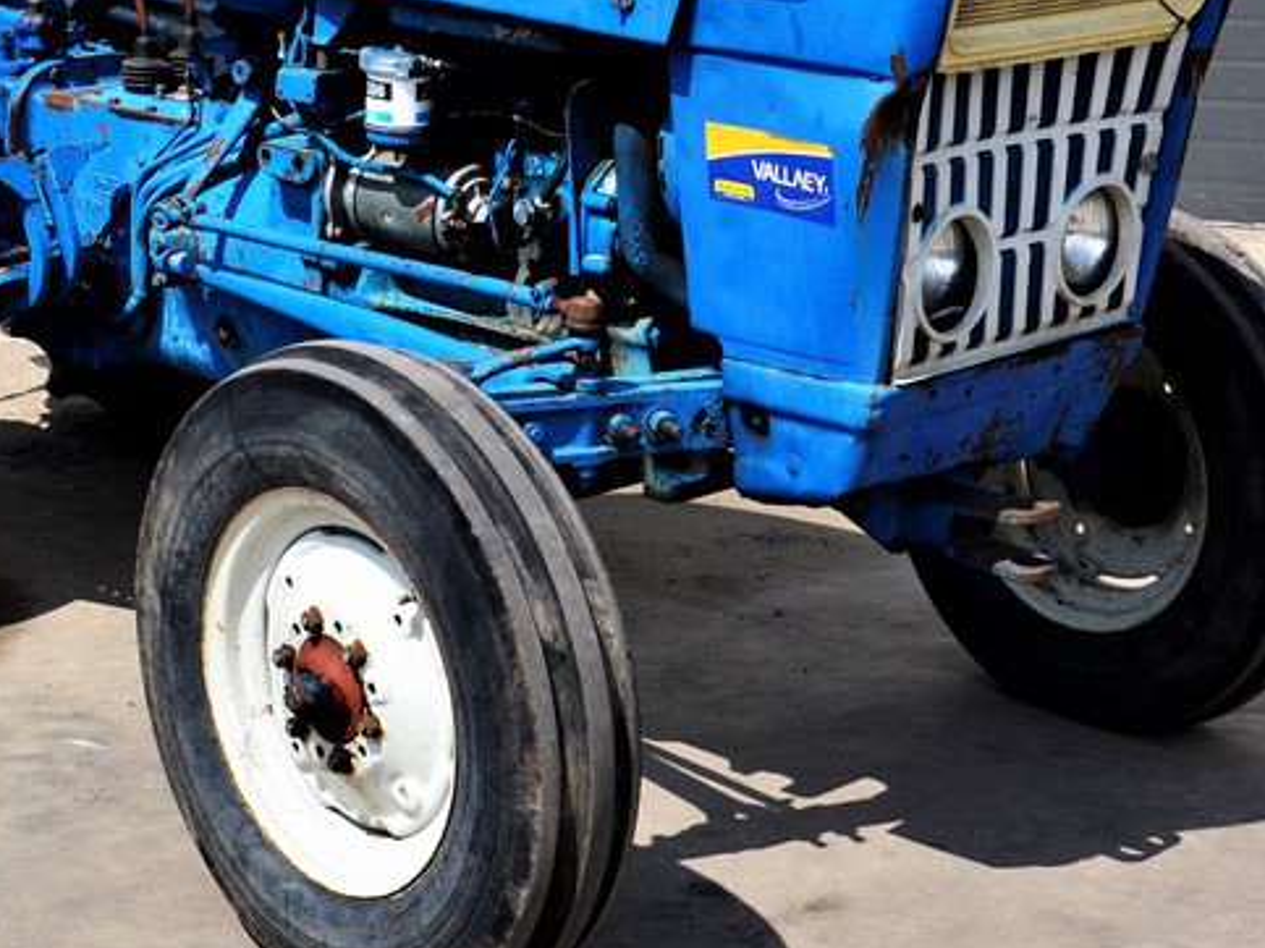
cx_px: 136
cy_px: 34
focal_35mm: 84
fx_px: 3069
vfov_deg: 17.2
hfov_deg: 22.7
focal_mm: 22
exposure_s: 1/1000
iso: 125
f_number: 7.1
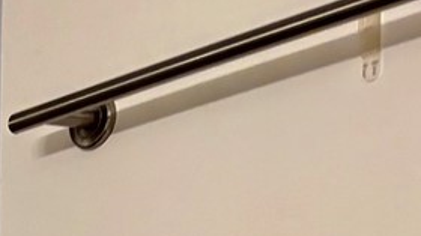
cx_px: -613
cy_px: 822
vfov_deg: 6.5
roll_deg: +2.4
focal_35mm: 162
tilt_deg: -7.2
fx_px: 1807
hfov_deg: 11.0
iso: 125
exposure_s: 1/60
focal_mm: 5.96
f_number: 1.6
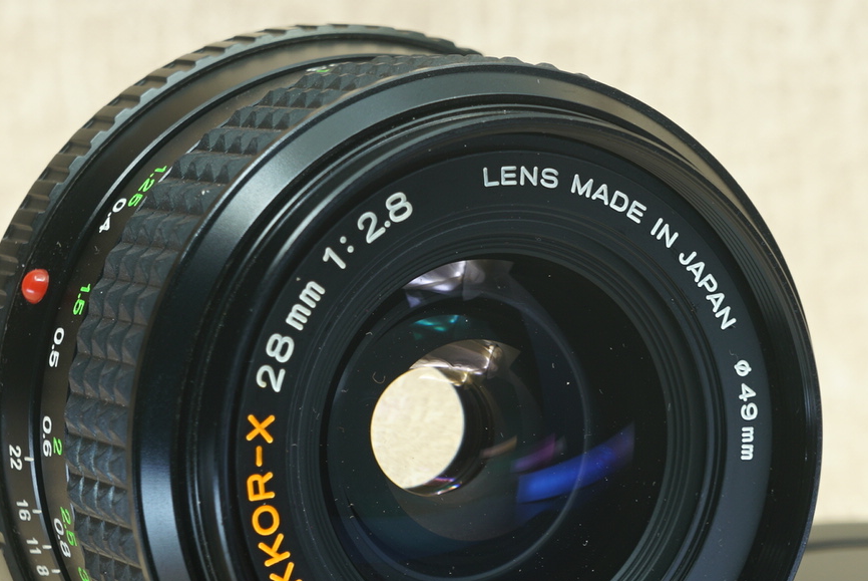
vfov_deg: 9.0
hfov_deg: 13.4
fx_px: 3692
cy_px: 438
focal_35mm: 153
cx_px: 479
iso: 100
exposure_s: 2.5
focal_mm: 55
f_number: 9
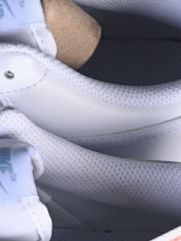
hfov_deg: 5.6
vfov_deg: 7.5
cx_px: -78
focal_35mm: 264
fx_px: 1842
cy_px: 200
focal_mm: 50
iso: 160
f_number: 7.1
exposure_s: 1/100
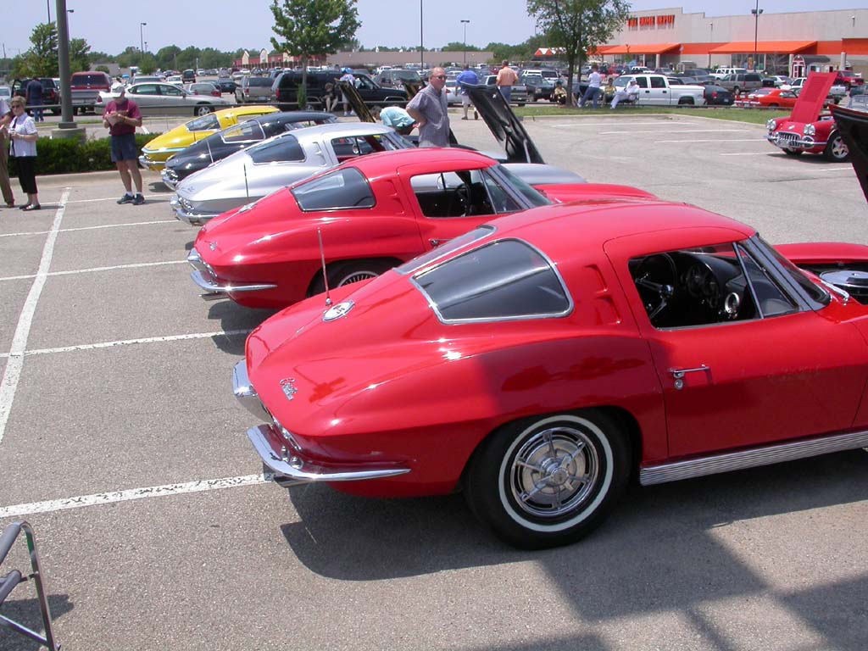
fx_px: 953
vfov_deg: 37.7
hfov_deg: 49.0
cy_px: 326
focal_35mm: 38
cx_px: 434
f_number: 7.5
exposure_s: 1/334
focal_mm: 7.85
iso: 100
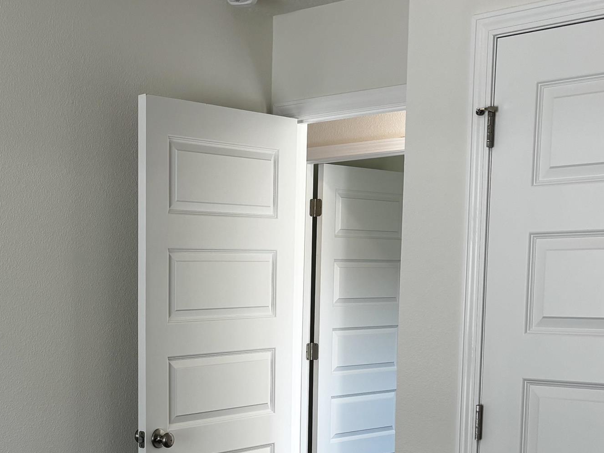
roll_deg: +0.5
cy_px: 412
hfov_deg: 31.1
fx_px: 1047
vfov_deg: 23.7
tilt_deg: -6.8
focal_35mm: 60
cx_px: 95
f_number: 1.6
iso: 40
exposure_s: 1/120
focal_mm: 5.96
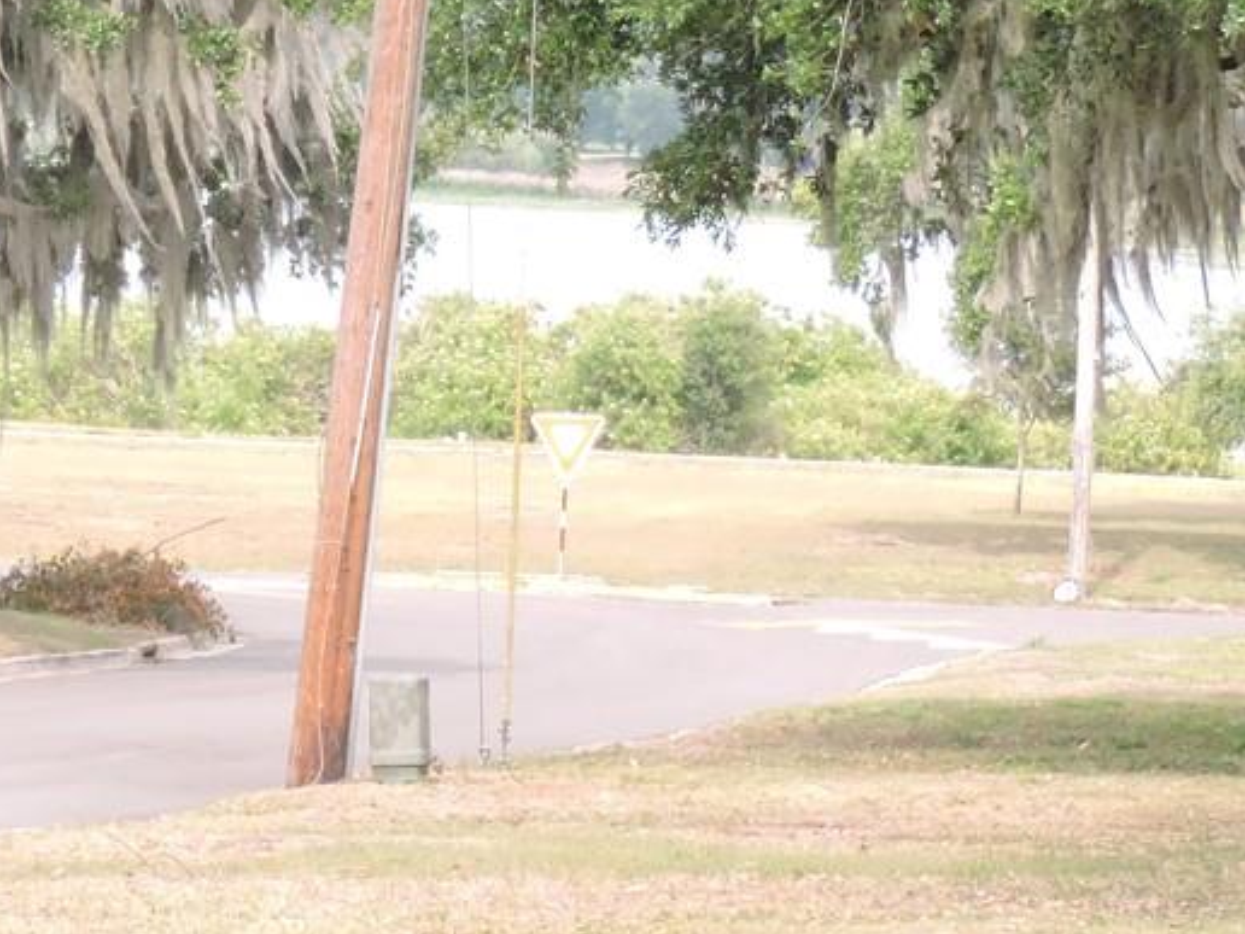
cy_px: 224
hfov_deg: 7.1
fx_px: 10035
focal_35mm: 279
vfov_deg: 5.3
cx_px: 244
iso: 400
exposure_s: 1/640
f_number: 4.1
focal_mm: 16.1
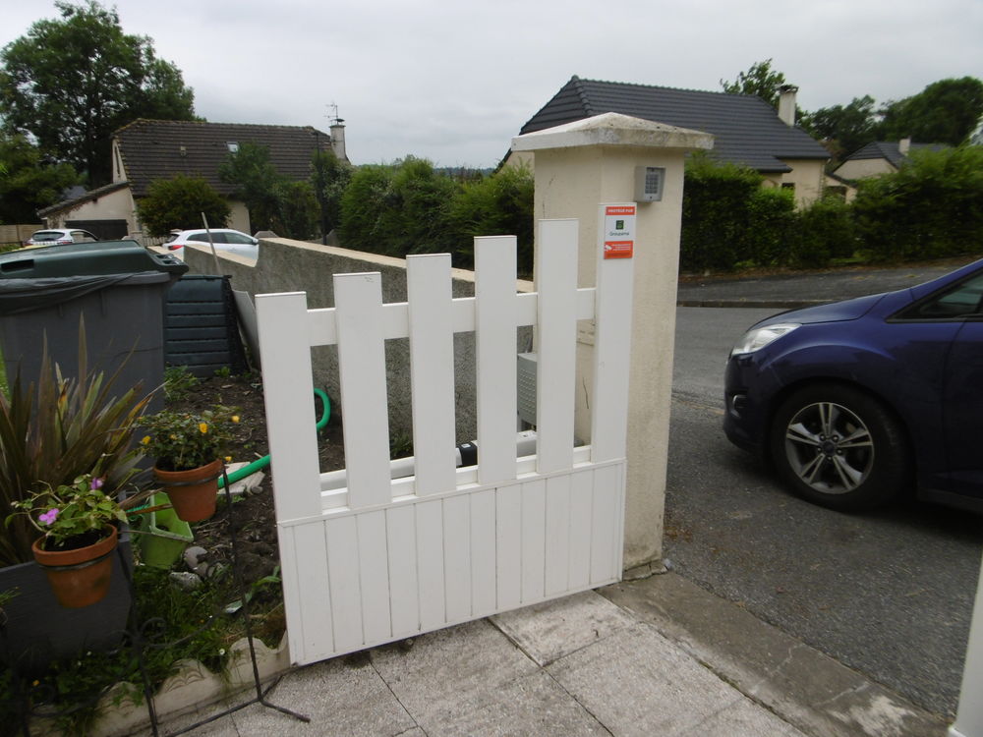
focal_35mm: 24
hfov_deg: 71.6
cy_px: 368
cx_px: 492
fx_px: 682
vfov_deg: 56.8
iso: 100
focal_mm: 4.3
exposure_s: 1/400
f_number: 3.1
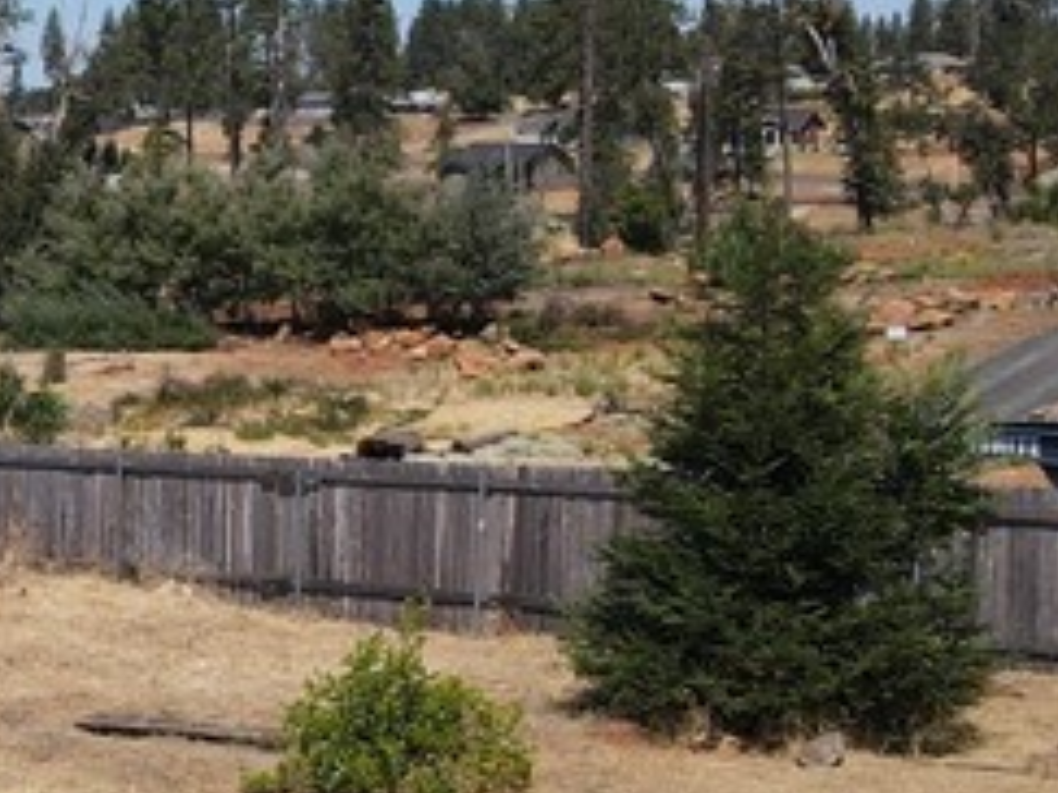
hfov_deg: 17.9
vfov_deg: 14.6
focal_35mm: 101
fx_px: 3085
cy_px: 479
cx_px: -396
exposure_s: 1/1000
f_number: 2.8
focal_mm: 4.5
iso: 100
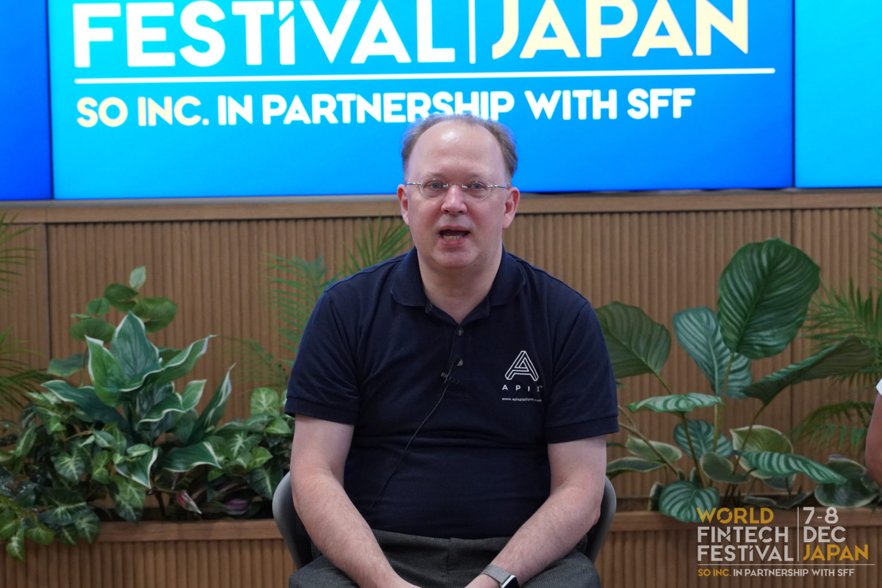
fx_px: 2756
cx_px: 441
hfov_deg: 18.2
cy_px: 294
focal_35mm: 112
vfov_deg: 12.2
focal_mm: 75
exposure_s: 1/160
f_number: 4
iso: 2000
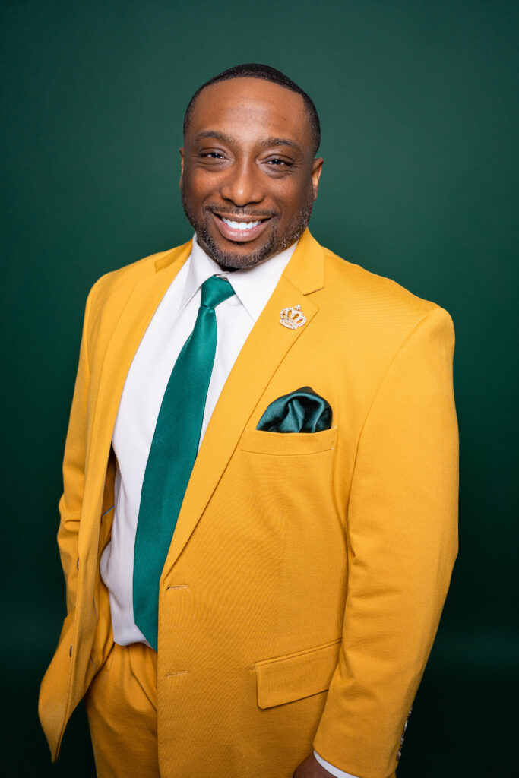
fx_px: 800
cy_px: 389
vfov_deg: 51.9
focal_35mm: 37
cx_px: 260
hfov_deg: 36.0
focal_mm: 37
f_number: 4.5
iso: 400
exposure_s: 1/250
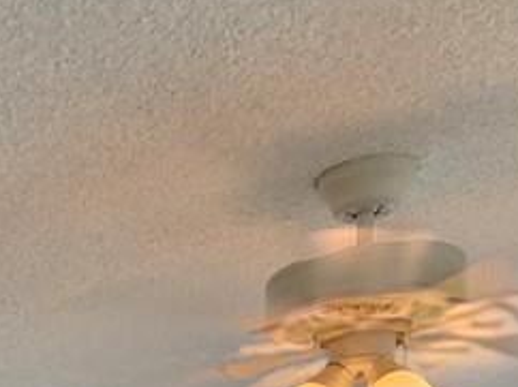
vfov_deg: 13.7
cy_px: 845
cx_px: -445
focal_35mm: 86
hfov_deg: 17.7
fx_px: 1286
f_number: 2.2
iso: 64
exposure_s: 1/60
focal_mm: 2.2
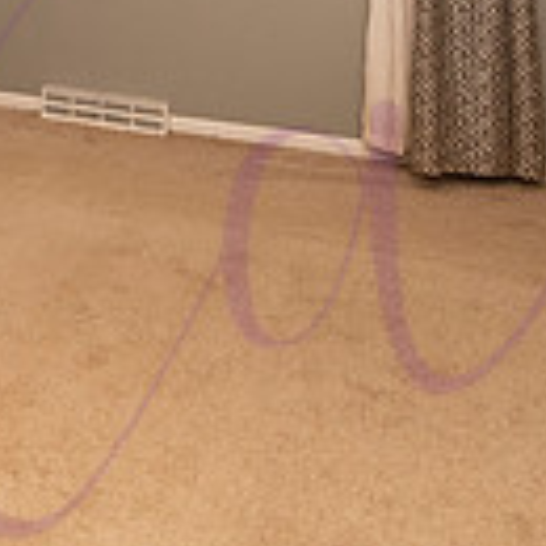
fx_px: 946
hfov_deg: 25.9
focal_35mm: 53
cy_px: -124
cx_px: -218
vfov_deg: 27.8
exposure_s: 1/250
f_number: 4
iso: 800
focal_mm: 14
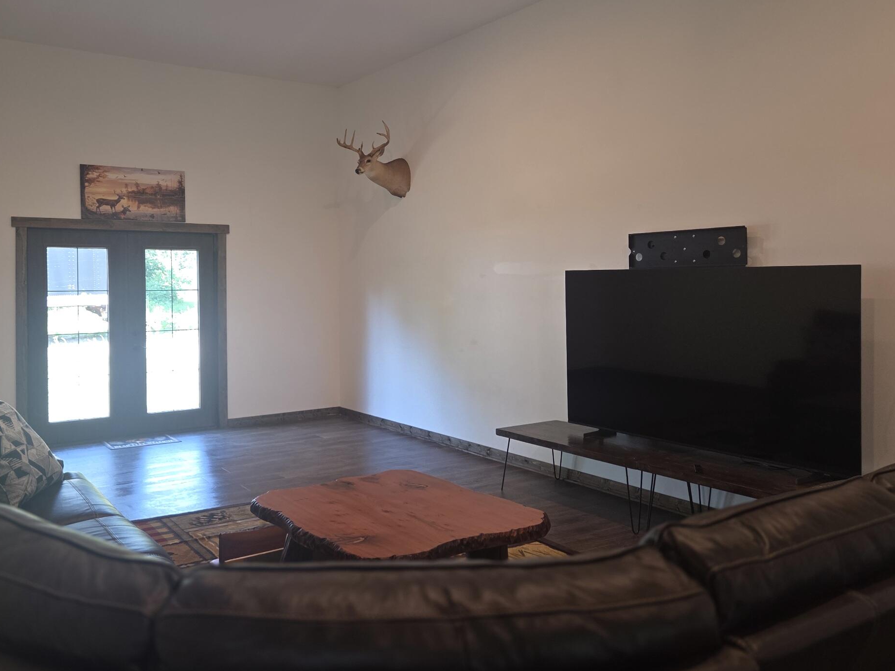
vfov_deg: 46.7
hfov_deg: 59.2
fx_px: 776
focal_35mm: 30
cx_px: 337
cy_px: 294
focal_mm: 5.4
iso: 160
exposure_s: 1/120
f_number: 1.8
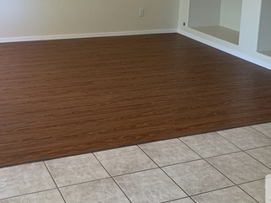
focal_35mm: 54
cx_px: 120
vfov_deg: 25.6
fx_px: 423
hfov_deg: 35.5
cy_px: -3
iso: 100
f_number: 1.8
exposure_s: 1/70
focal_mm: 4.25
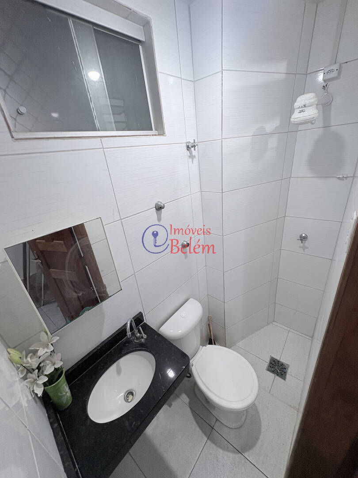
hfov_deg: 85.7
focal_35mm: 14
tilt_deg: -21.9
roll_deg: +7.2
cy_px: 239
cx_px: 179
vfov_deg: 102.1
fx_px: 193
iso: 160
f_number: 2.2
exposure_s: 1/60
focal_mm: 2.22
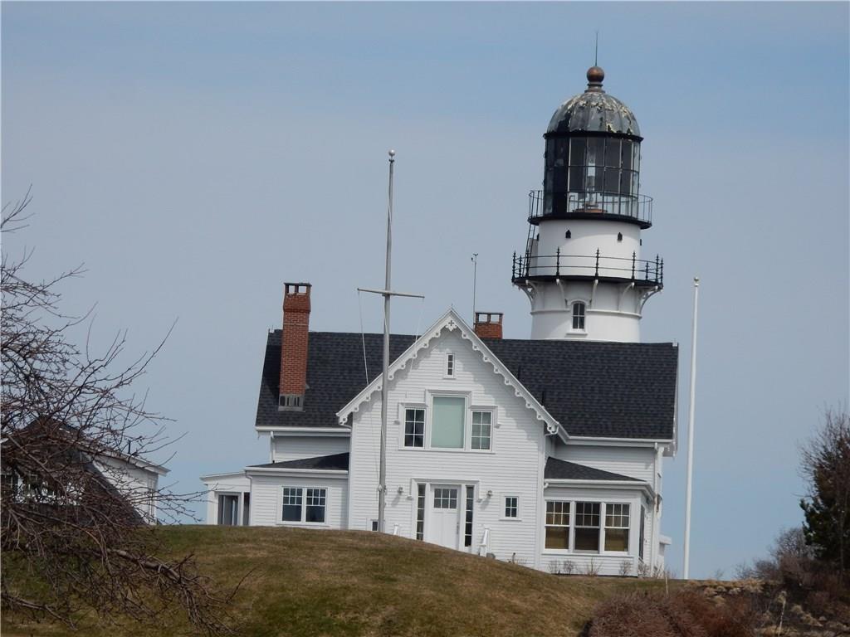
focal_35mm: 193
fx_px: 4739
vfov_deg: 7.7
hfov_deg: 10.2
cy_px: 318
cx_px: 425
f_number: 6.3
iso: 125
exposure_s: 1/1000
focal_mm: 34.5
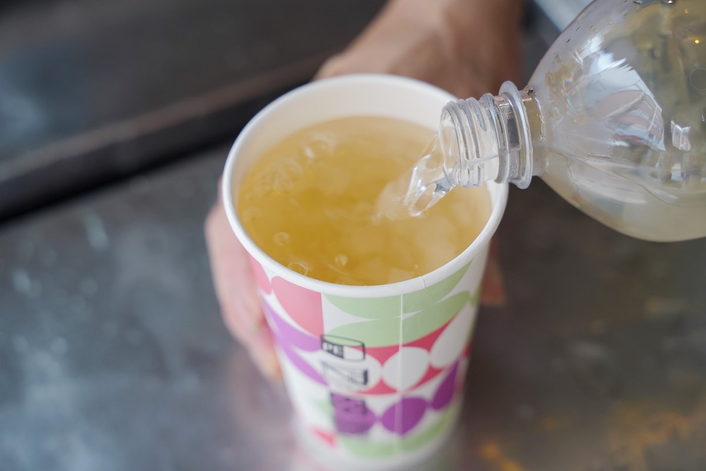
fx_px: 1471
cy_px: 236
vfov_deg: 18.2
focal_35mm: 75
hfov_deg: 27.0
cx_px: 353
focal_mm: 75
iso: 400
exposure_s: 1/80
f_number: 4
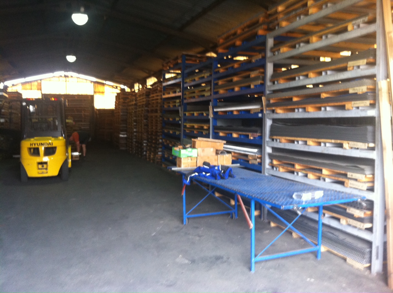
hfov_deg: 52.7
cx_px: 196
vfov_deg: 40.6
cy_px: 146
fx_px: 397
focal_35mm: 35
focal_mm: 3.85
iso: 160
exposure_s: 1/15
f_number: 2.8
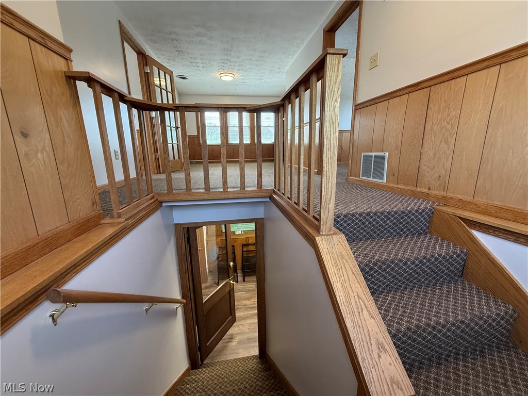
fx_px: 214
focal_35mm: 14
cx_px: 264
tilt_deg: -12.5
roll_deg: +0.9
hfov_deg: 102.1
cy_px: 198
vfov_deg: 85.7
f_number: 2.2
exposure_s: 1/120
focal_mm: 2.22
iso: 400
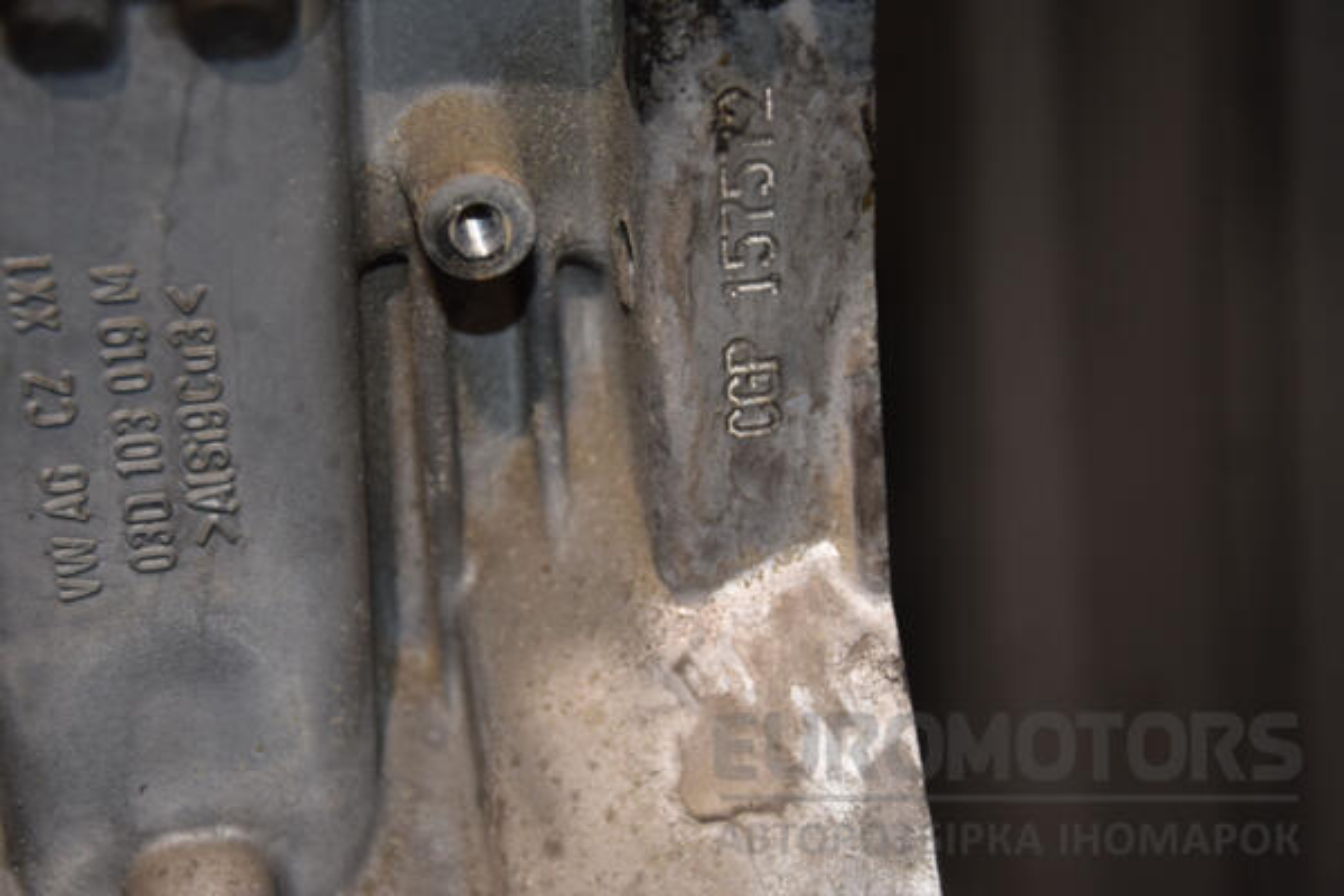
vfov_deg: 15.7
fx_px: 3248
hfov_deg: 23.4
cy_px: 448
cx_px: 672
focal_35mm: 87
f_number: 5
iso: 800
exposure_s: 1/60
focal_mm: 58
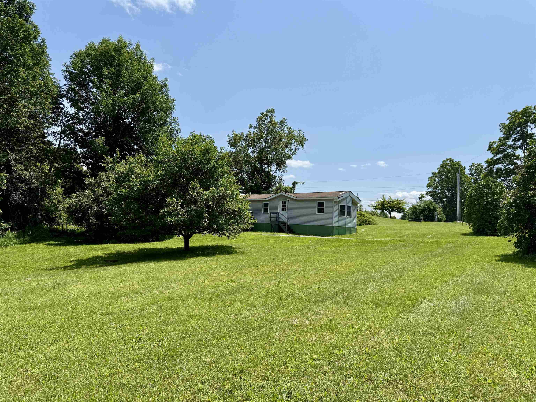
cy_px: 201
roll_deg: -3.0
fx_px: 372
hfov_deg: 71.6
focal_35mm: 24
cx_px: 268
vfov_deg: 56.8
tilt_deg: +3.4
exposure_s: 1/6173
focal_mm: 6.76
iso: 80
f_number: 1.78
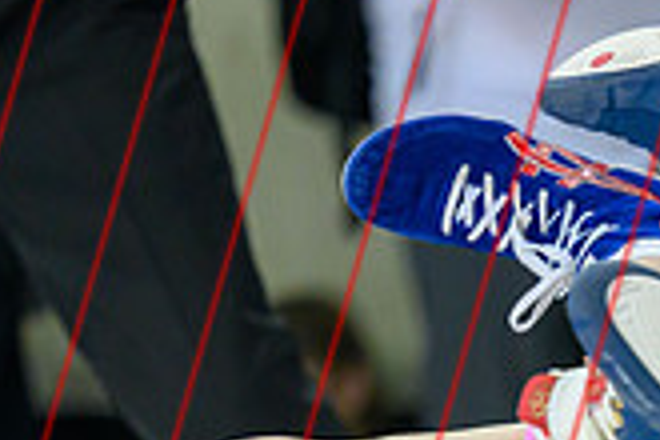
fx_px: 13272
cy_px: 996
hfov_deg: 2.8
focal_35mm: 724
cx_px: 1101
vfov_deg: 1.9
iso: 2000
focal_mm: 150
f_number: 2.8
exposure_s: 1/800
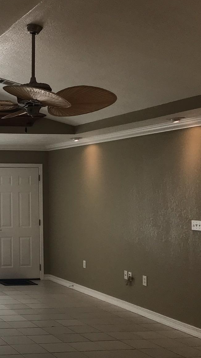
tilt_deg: +3.0
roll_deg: +0.0
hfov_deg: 19.6
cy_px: 174
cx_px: -94
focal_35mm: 54
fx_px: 512
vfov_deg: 38.5
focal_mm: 3.99
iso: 25
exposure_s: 1/120
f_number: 1.8
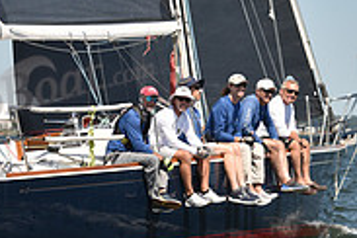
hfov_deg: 6.8
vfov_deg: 4.6
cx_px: 258
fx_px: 2985
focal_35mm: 301
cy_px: 171
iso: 250
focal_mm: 95
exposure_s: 1/1250
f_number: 4
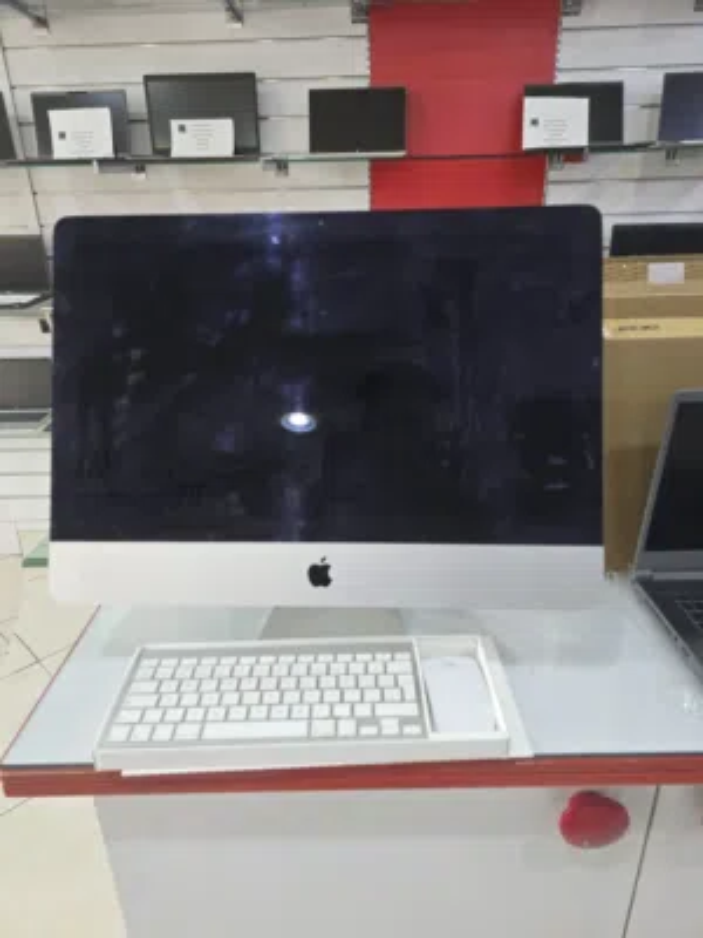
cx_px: 352
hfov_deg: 58.9
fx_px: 623
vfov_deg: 73.9
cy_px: 469
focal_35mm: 23
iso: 200
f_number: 1.7
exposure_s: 1/100
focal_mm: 6.3
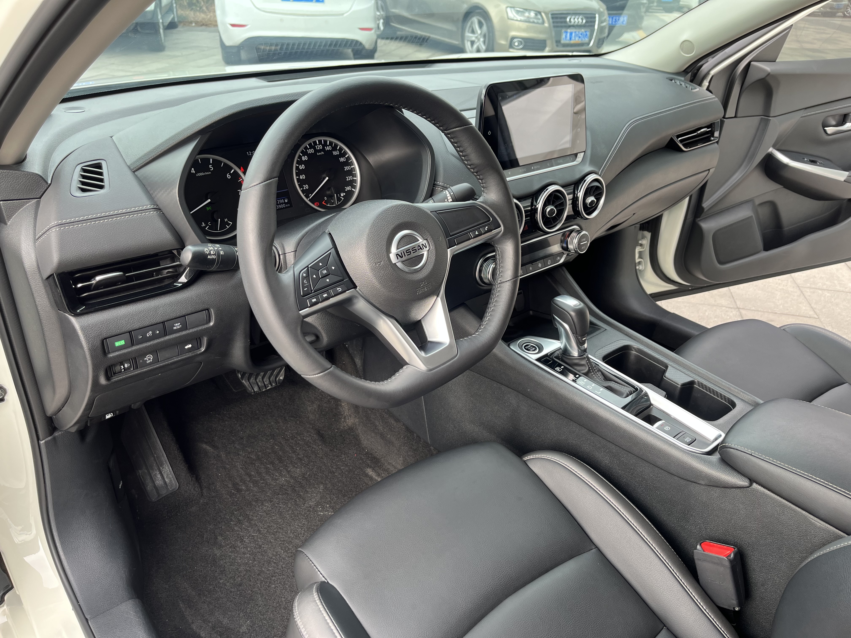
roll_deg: -4.4
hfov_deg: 67.3
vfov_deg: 53.1
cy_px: 319
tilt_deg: -30.4
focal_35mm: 26
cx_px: 426
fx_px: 639
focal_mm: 5.1
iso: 40
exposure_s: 1/178
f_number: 1.6
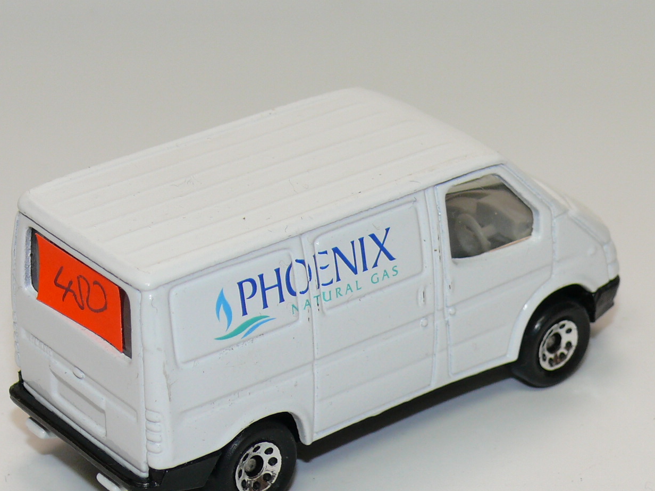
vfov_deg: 11.8
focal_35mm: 126
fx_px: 2384
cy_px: 272
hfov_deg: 15.6
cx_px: 307
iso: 100
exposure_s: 1/30
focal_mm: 13.2
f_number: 4
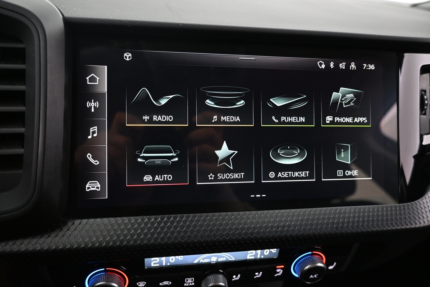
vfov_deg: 53.1
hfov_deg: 73.7
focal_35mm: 24
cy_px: 144
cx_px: 215
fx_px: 287
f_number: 3.5
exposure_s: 1/20
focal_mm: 16
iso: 1600
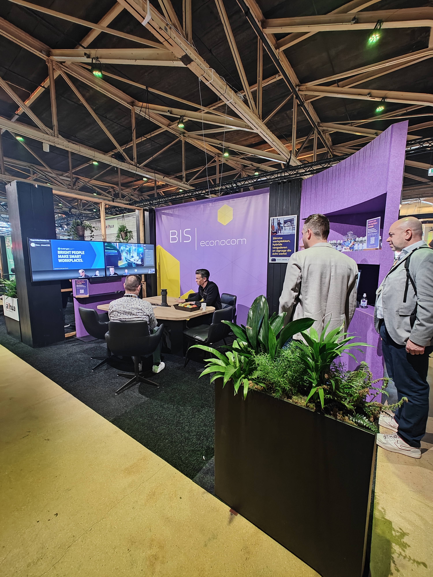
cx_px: 216
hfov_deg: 85.7
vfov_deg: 102.1
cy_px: 288
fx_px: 233
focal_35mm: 14
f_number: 2.2
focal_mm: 2.59
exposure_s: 1/25
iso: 800
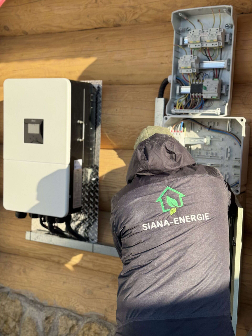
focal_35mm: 48
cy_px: 168
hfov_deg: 30.3
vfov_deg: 39.7
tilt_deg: -2.3
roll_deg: -2.6
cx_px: 126
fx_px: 466
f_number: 1.78
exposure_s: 1/1724
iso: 64
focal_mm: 6.76
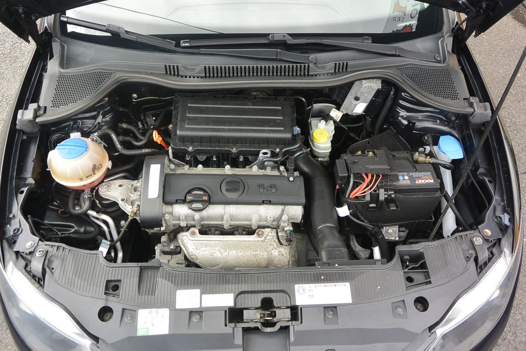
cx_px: 263
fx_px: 395
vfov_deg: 47.9
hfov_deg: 67.4
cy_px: 176
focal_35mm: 27
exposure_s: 1/160
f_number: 3.5
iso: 160
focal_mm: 10
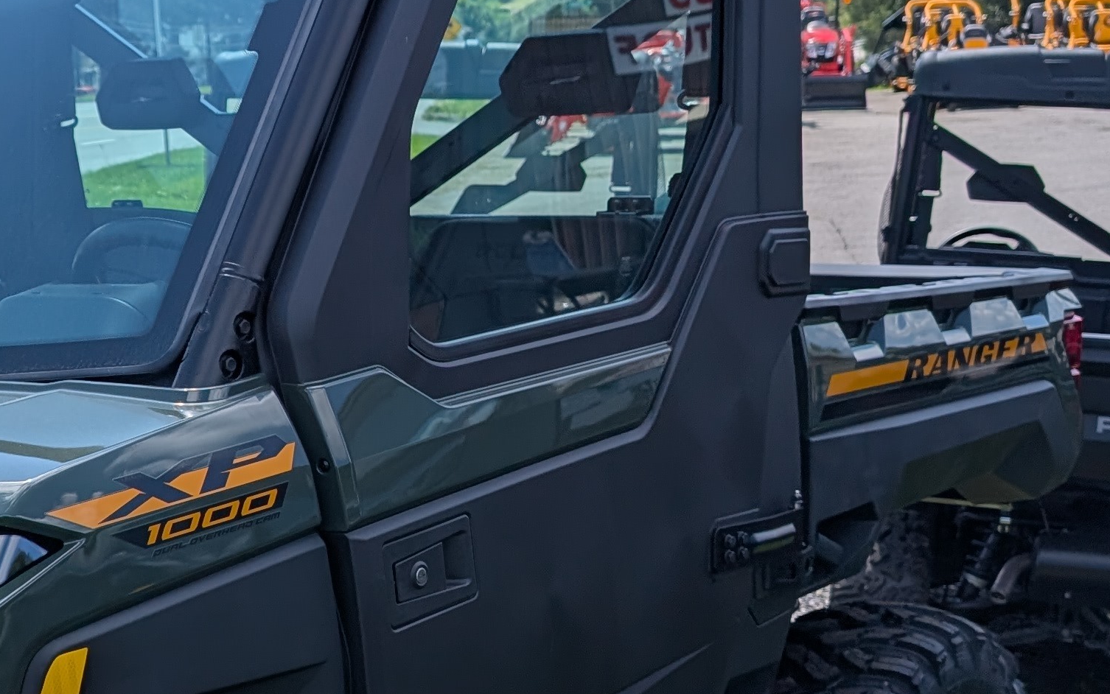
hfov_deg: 28.6
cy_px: 592
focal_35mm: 69
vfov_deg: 18.6
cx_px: 114
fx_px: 2088
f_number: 1.68
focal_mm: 6.9
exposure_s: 1/1558
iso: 20
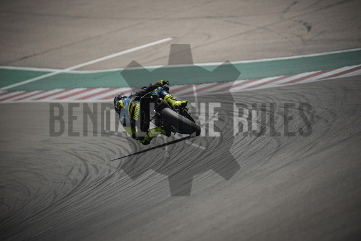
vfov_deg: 2.3
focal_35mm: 600
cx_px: 180
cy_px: 120
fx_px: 6018
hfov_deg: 3.4
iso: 640
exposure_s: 1/3200
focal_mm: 400
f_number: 5.6
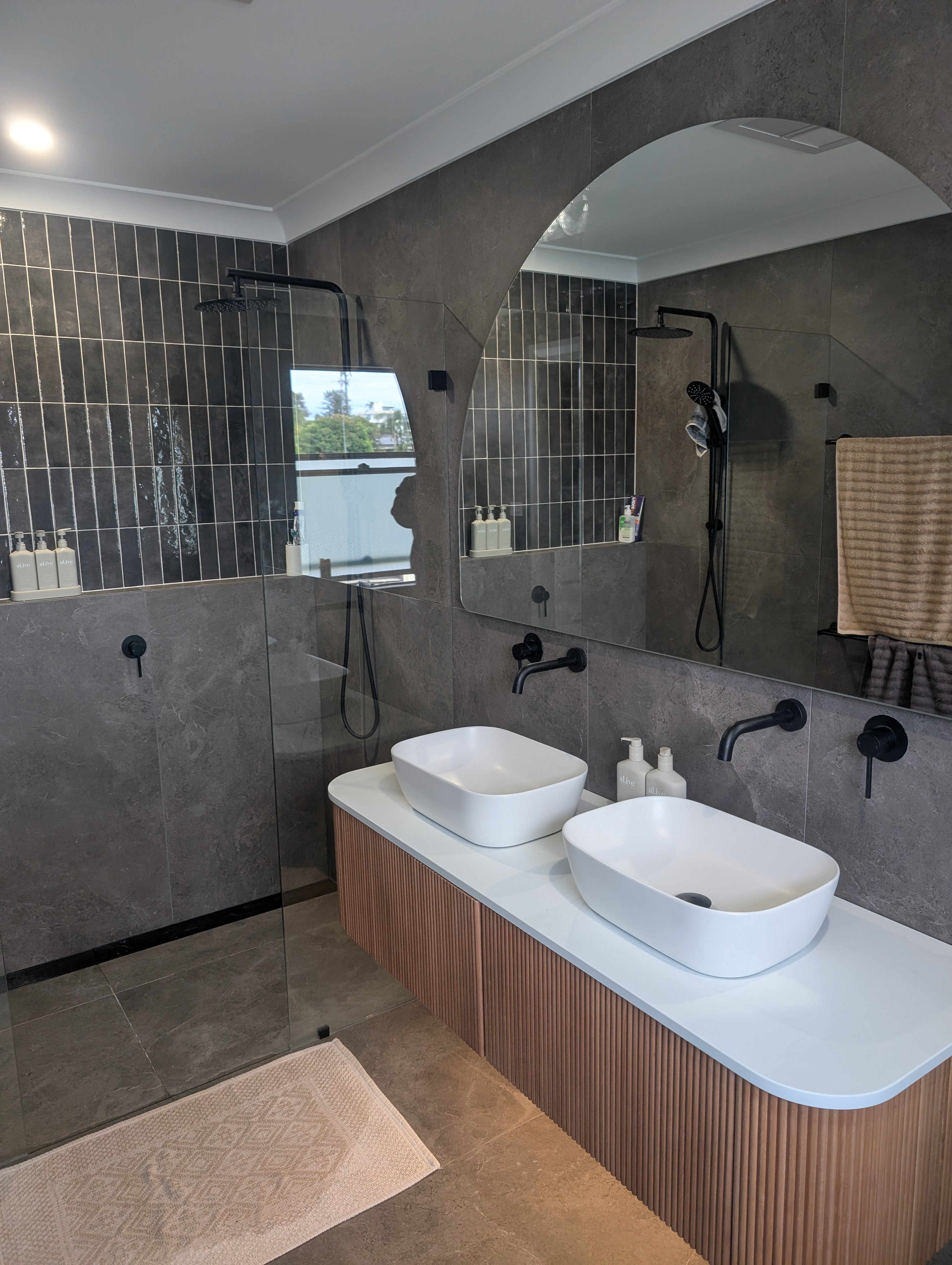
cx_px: 476
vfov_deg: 71.5
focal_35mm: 24
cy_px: 632
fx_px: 878
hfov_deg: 56.9
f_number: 1.68
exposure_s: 1/100
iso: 180
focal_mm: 6.9
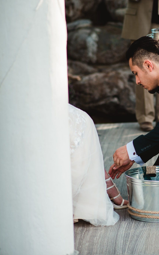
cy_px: 127
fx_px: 908
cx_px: 173
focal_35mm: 131
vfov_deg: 15.9
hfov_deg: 9.9
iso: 100
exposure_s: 1/320
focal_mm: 85
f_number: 2.5
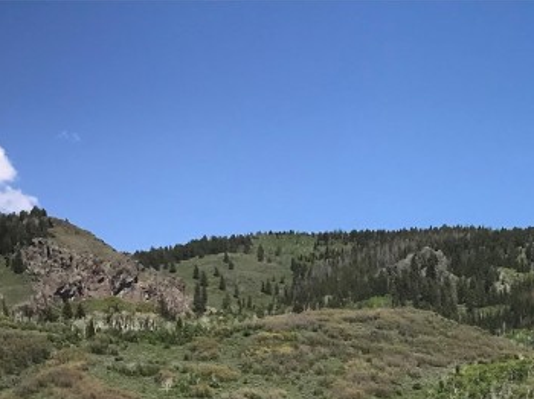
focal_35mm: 82
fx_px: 1264
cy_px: 583
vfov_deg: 16.5
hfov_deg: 21.7
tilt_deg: -0.7
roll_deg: +0.1
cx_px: 680
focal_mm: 3.99
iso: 20
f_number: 1.8
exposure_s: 1/2037
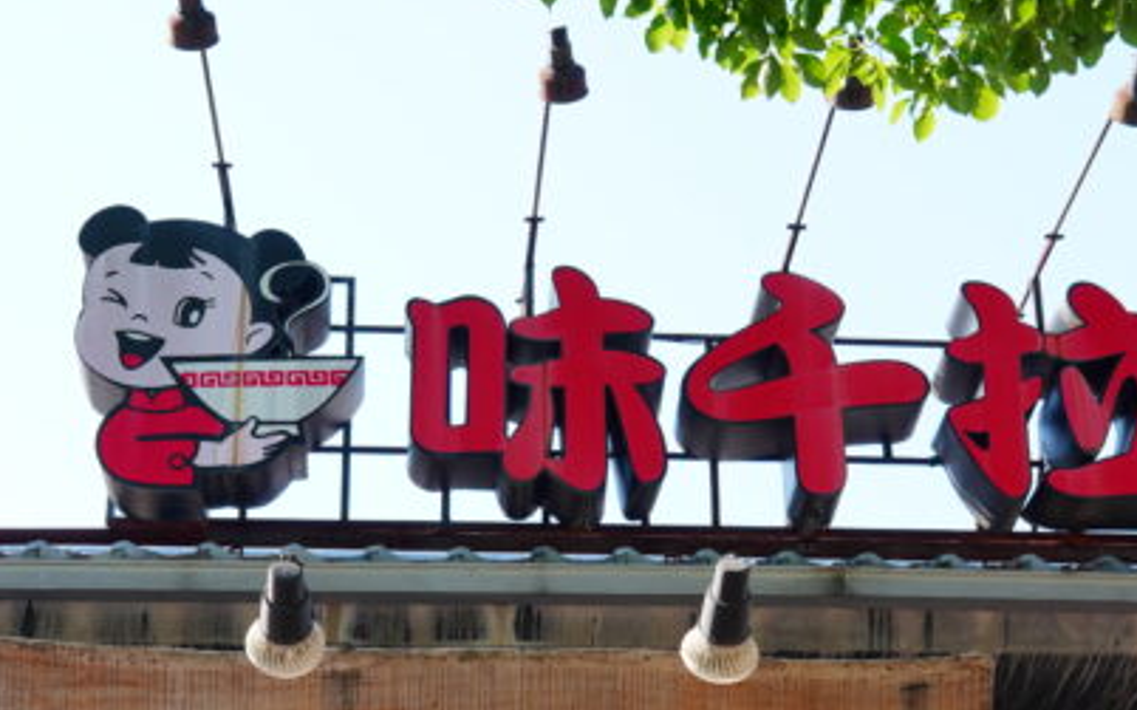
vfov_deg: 17.8
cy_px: 600
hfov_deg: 28.4
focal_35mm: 72
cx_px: 651
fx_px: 2242
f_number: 7.1
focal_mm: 24.8
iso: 100
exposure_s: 1/80
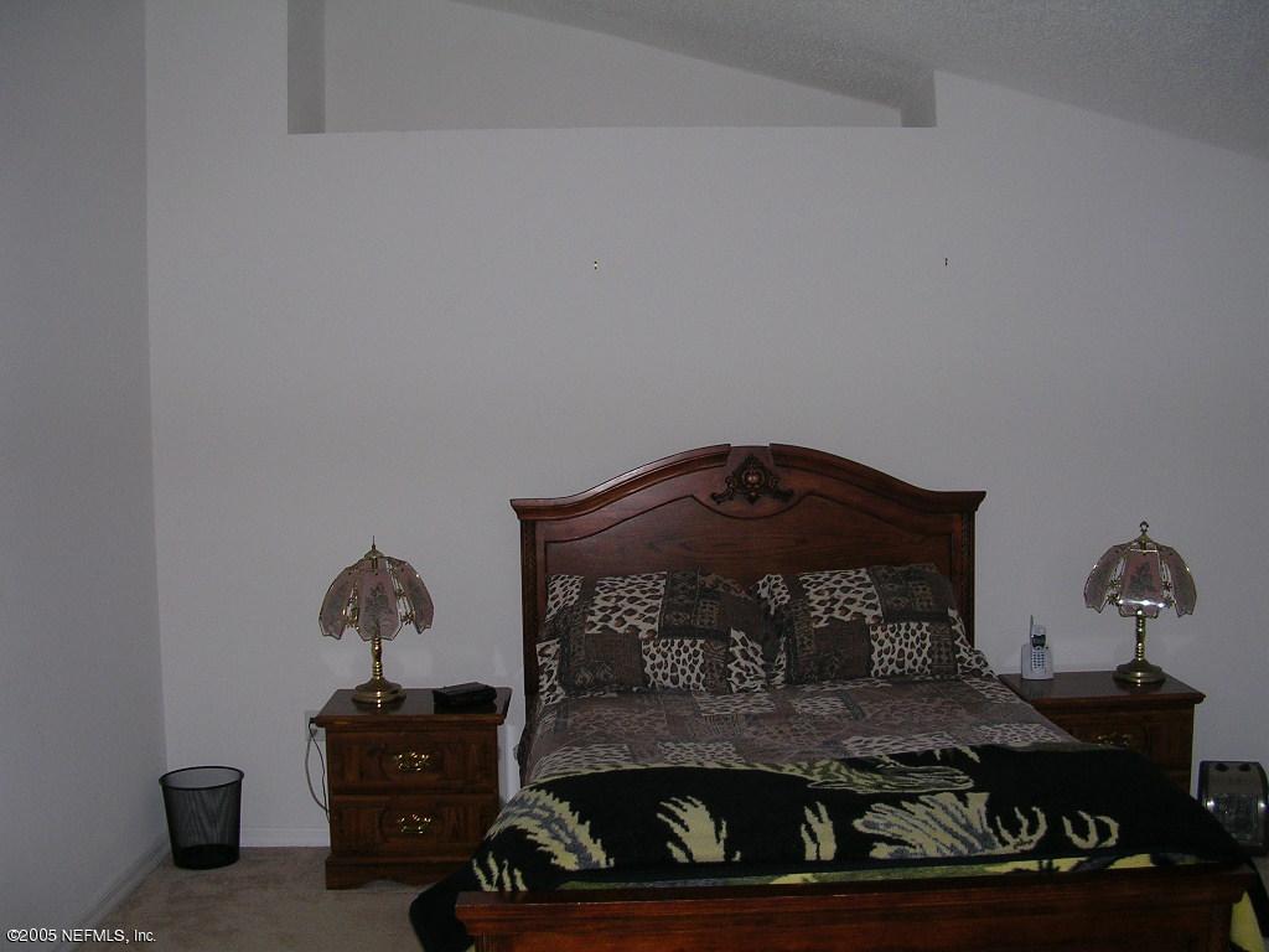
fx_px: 1393
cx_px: 634
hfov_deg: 49.0
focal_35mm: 38
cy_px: 476
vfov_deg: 37.7
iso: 66
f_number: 2.8
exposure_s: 1/60.1
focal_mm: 5.8
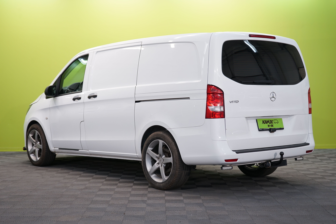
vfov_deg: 23.0
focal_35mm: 59
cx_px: 168
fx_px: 551
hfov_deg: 33.9
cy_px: 112
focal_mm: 59
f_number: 5
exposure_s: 1/30
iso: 400
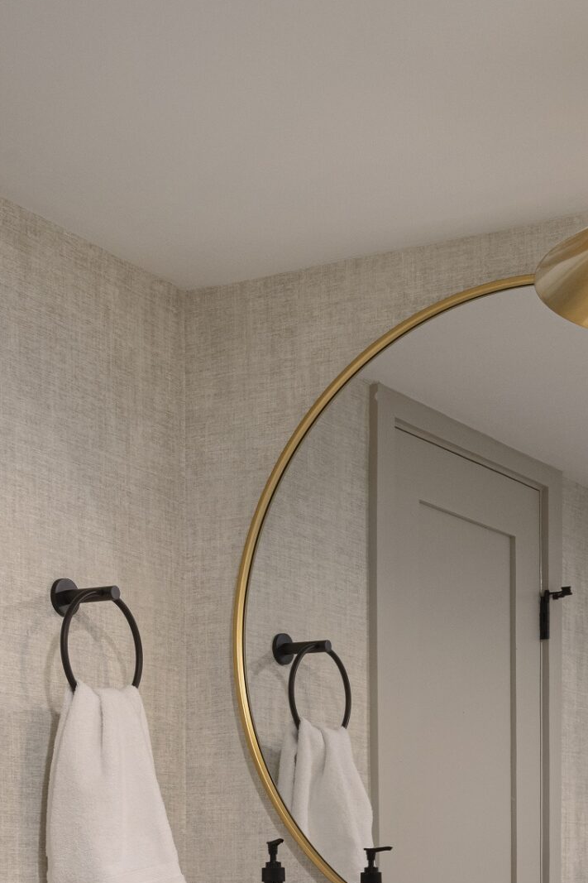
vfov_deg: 26.6
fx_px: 1764
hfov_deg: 18.6
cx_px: 527
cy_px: 881
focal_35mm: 72
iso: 320
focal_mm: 30
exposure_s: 1/3
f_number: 10
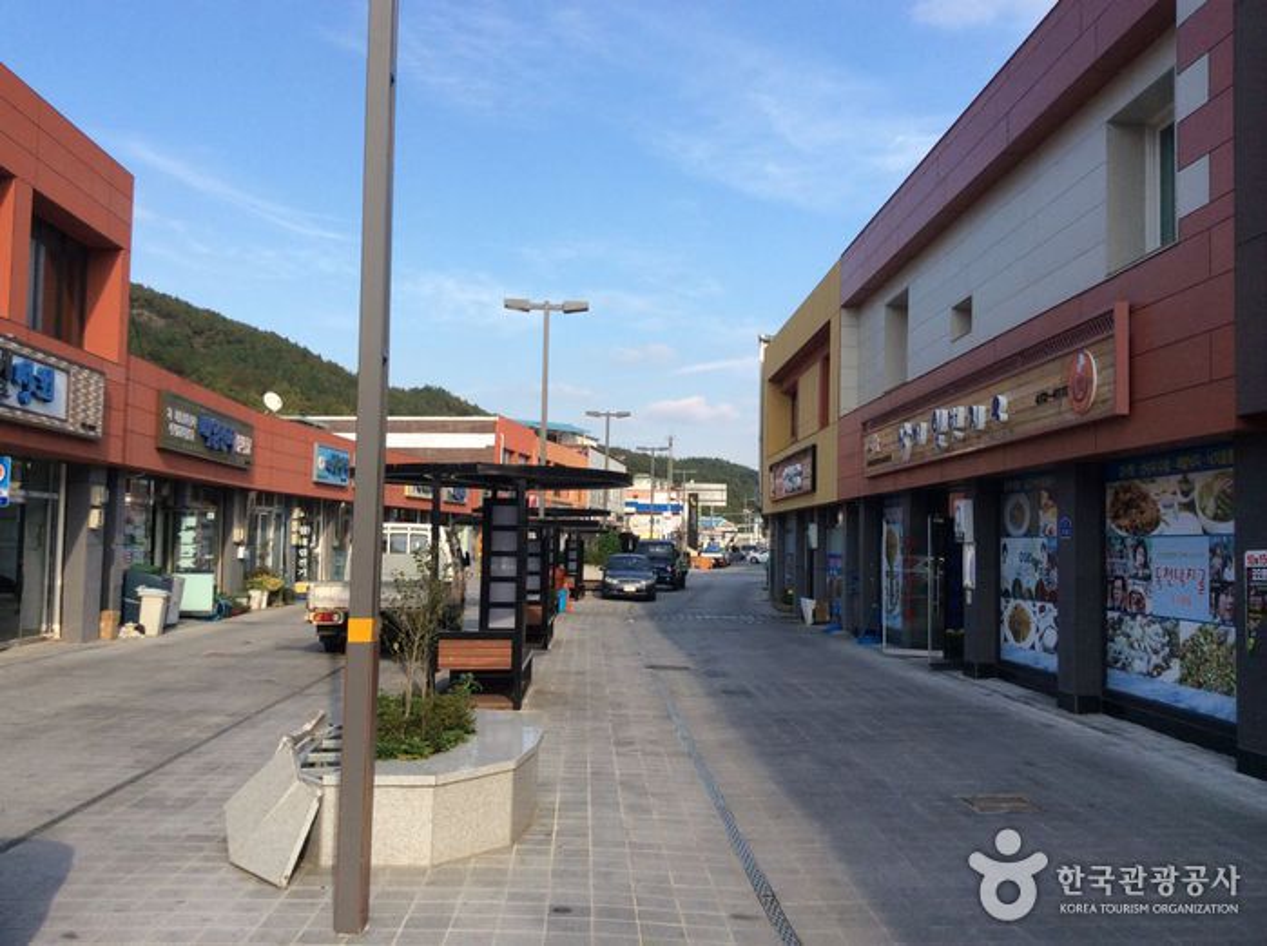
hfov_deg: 55.4
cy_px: 473
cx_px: 634
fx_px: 1206
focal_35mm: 33
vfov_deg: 42.8
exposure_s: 1/894
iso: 32
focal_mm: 3.3
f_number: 2.4
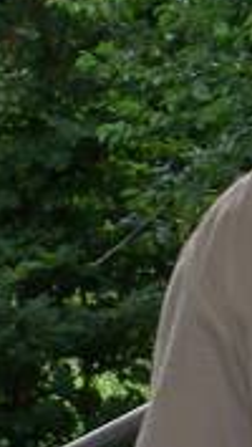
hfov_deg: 2.5
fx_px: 5825
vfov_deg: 4.4
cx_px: 217
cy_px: 518
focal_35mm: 492
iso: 100
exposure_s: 1/80
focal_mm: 20.6
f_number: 4.5
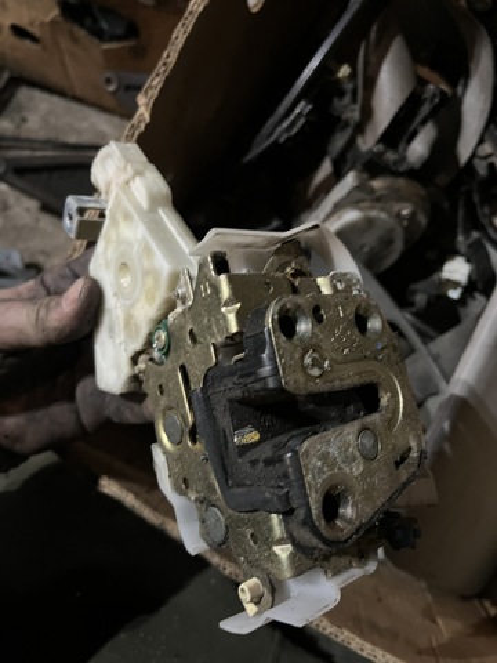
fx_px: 498
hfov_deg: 53.1
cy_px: 332
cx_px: 248
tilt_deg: -69.8
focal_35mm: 26
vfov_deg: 67.3
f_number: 1.6
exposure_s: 1/25
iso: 500
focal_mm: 5.1
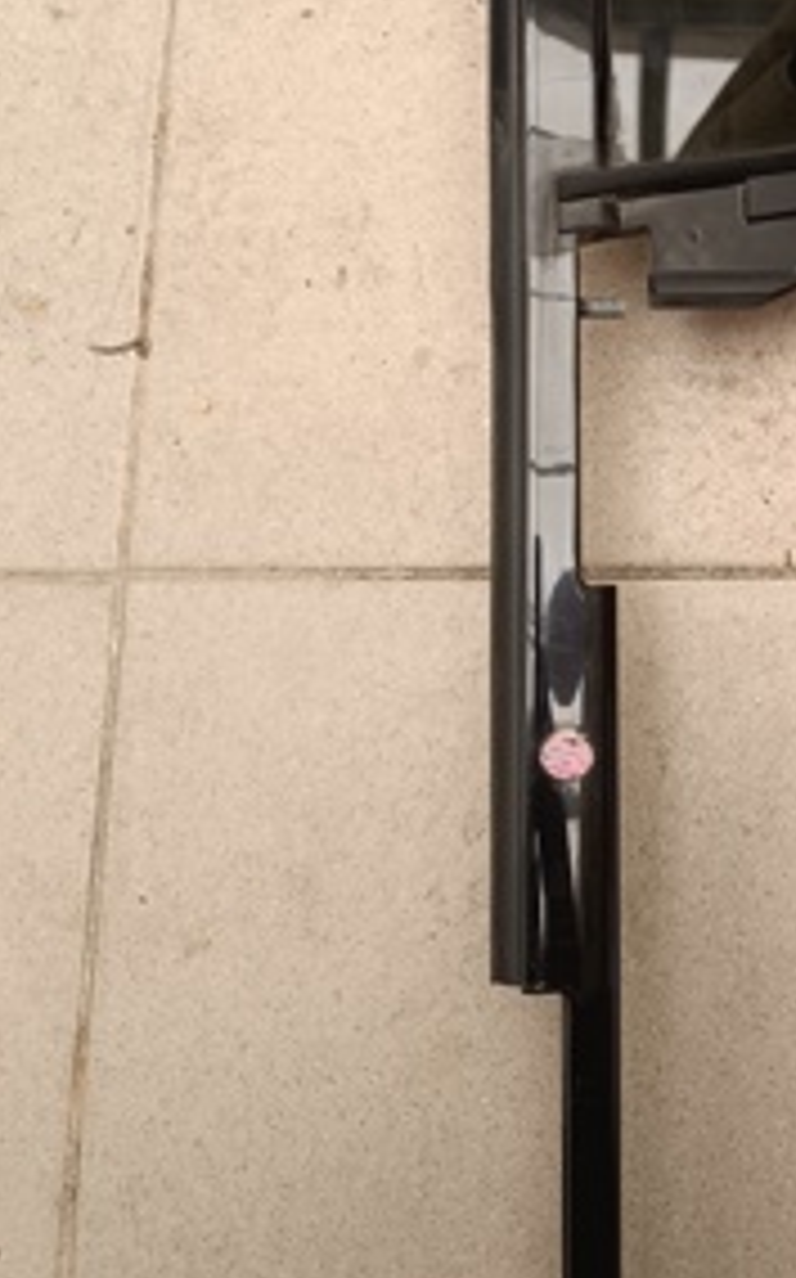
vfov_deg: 44.5
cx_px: 783
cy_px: 302
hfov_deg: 28.1
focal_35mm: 43
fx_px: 1496
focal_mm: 6.14
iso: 105
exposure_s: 1/100
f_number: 1.65
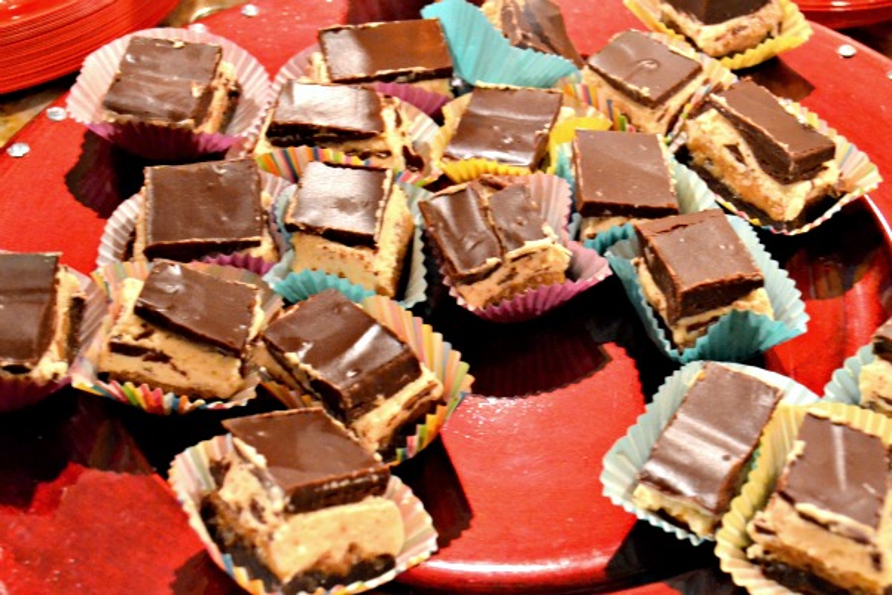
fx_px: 966
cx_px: 446
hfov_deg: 49.6
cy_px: 298
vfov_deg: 34.2
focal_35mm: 39
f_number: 4.2
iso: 3200
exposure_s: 1/13
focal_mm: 26
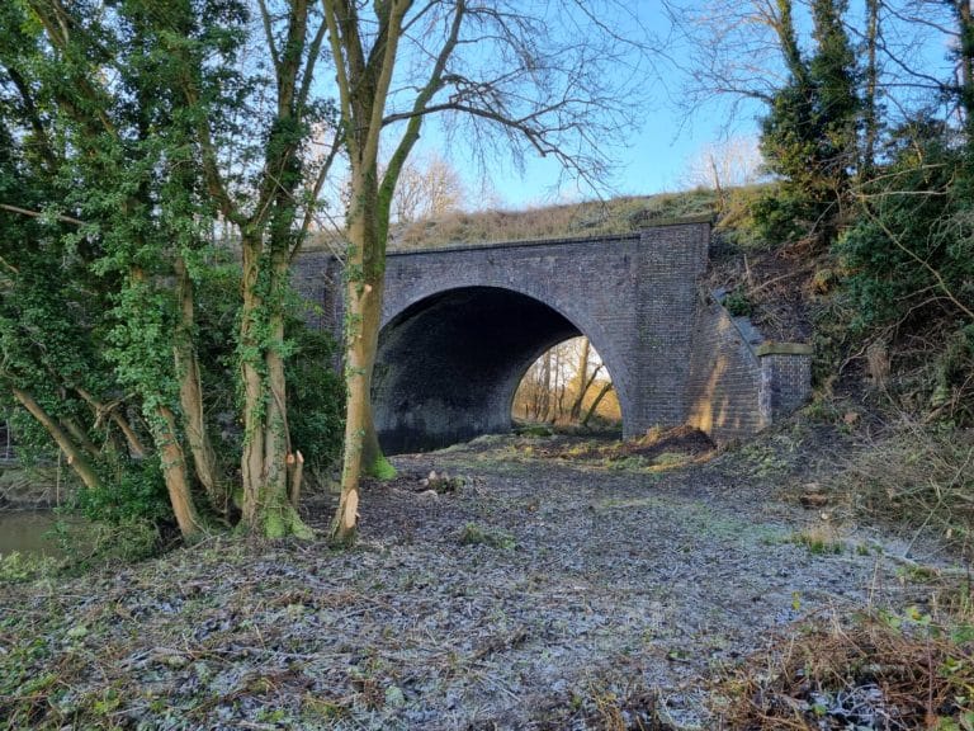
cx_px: 487
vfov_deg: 53.1
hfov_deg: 67.3
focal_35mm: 26
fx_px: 732
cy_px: 366
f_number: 1.8
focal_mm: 5.4
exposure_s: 1/178
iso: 50
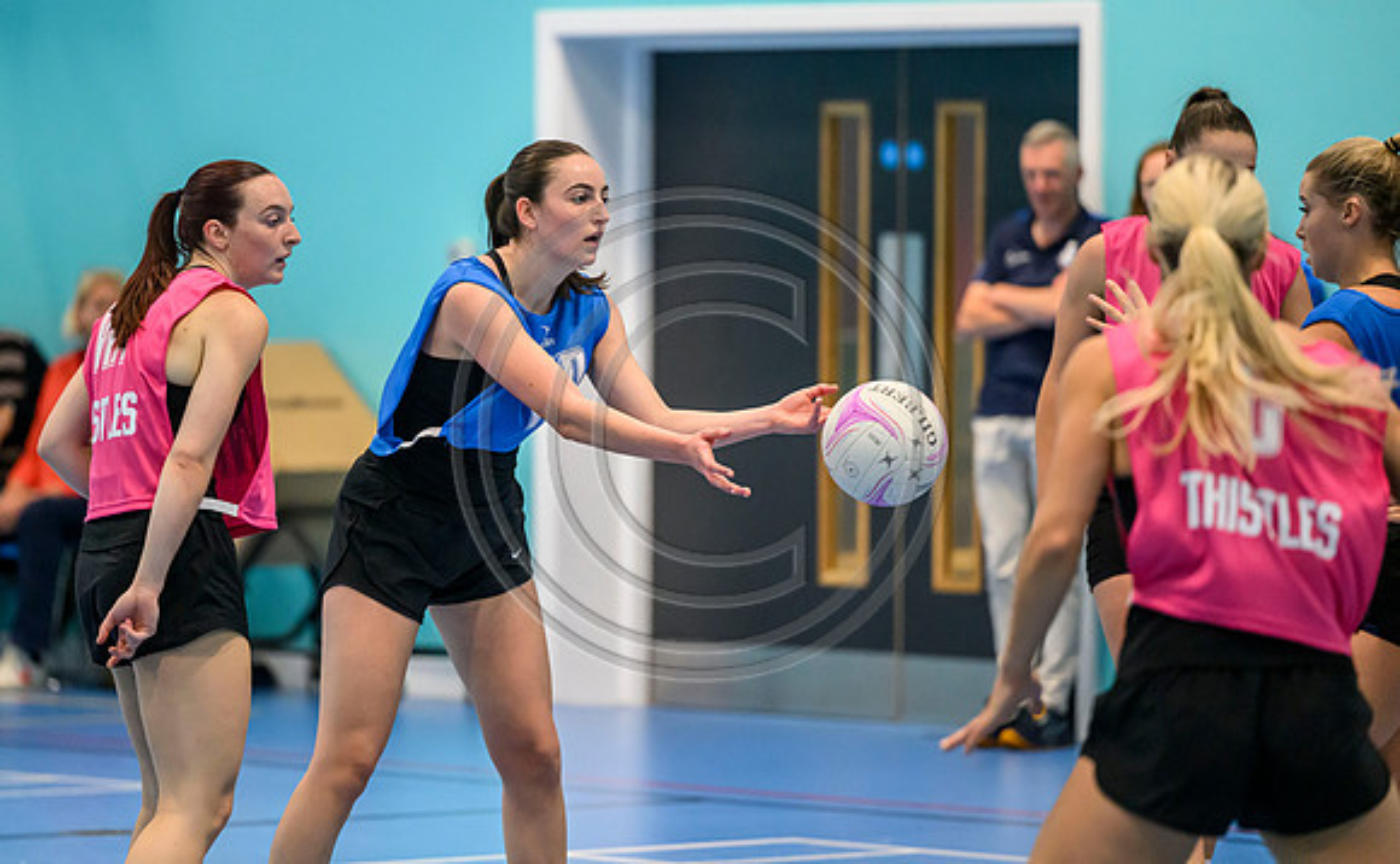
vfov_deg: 5.7
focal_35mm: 229
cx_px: 617
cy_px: 342
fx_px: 8704
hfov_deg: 9.2
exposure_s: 1/1000
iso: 8000
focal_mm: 200
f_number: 2.8
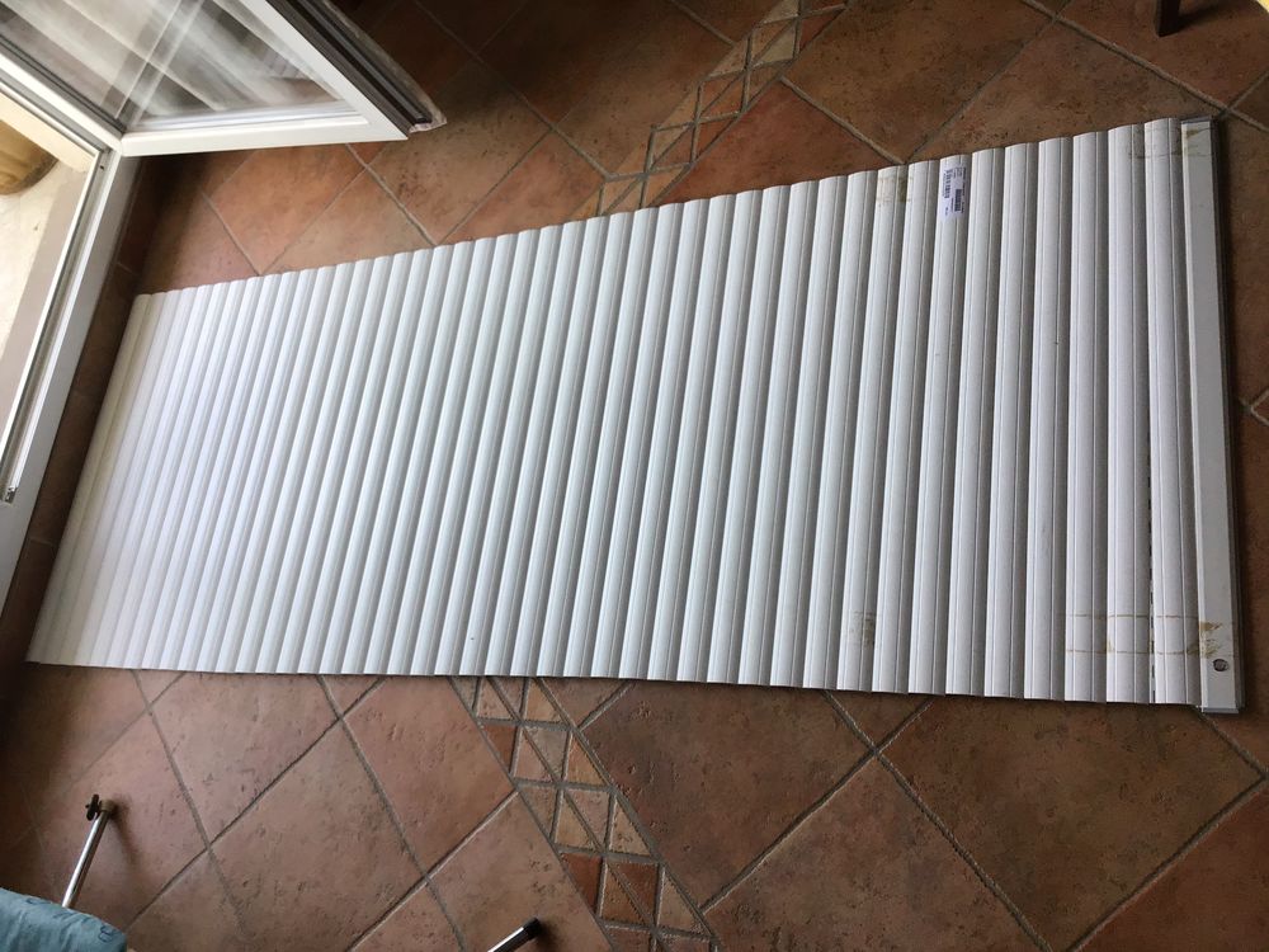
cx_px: 634
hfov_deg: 58.4
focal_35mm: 31
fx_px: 1136
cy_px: 476
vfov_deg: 45.4
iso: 40
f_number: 2.4
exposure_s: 1/100
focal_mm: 3.3
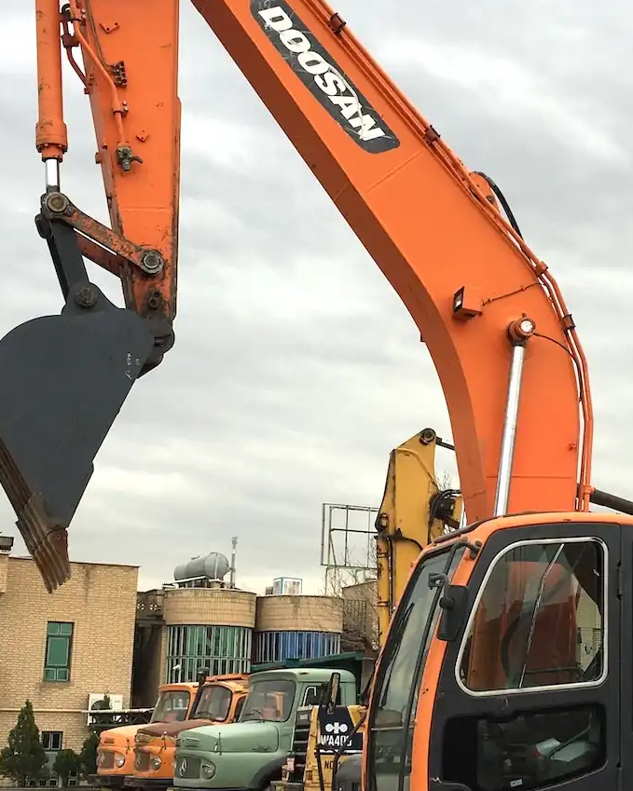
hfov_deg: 23.7
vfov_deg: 29.5
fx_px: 1499
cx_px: 445
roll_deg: -1.2
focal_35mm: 64
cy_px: 456
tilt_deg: +9.8
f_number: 2.2
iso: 25
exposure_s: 1/938
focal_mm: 4.15
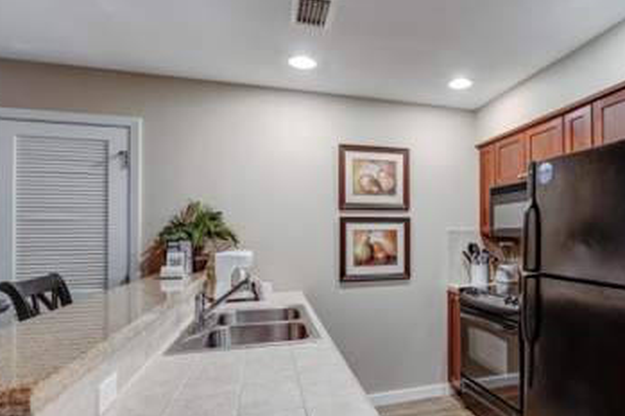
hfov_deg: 76.8
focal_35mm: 22
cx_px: 403
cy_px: 250
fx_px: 382
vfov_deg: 56.7
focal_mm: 16
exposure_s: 1/2.5
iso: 400
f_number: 11
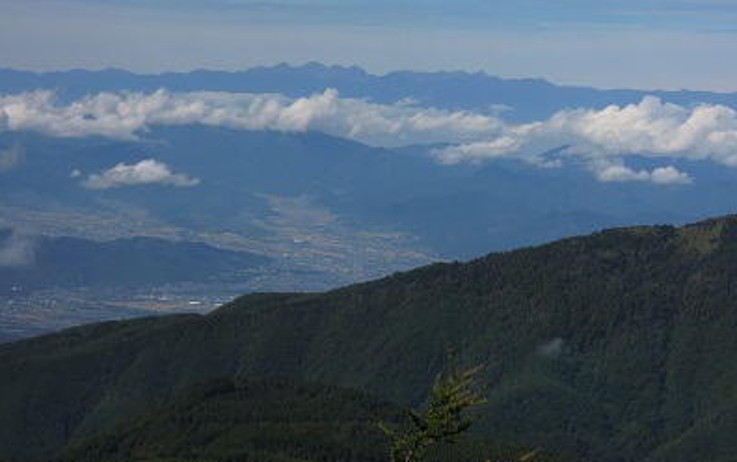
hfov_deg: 19.4
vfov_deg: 12.3
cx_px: 368
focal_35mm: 107
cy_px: 218
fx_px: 2150
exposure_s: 1/1600
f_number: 5.5
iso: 160
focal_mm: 17.9
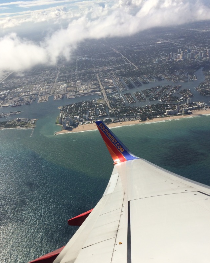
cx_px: 102
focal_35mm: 38
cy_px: 176
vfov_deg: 47.2
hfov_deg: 39.1
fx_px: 295
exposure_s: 1/2415
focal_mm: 4.15
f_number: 2.2
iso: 32
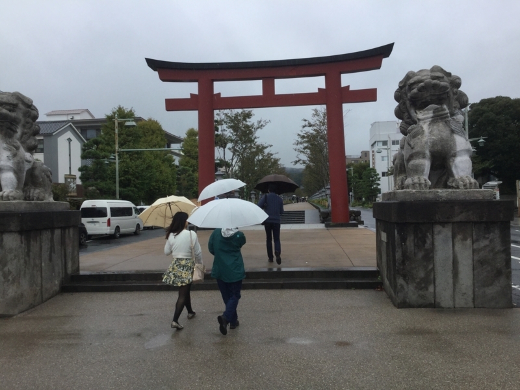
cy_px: 195
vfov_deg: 45.4
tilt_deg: +0.2
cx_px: 260
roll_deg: +0.7
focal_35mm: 31
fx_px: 466
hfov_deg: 58.4
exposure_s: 1/539
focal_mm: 3.3
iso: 25
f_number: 2.4
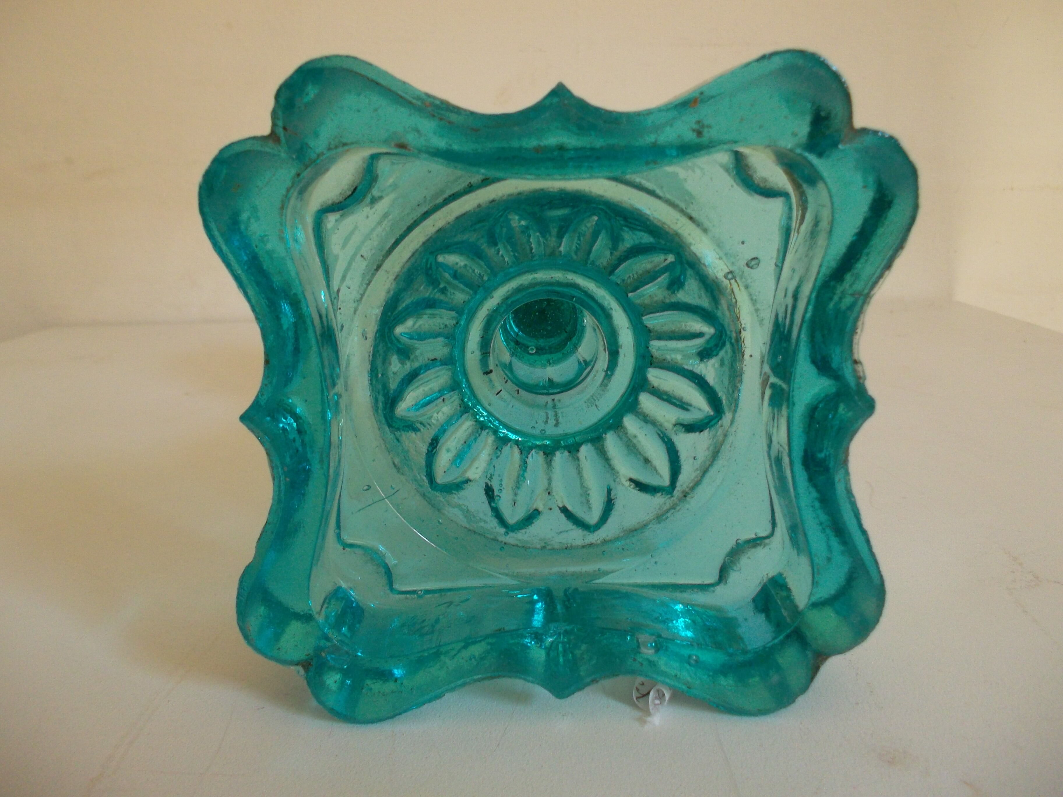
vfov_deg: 49.7
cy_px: 398
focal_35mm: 28
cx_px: 532
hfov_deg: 63.4
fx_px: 860
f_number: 3.3
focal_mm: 4.1
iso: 123
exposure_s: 1/45
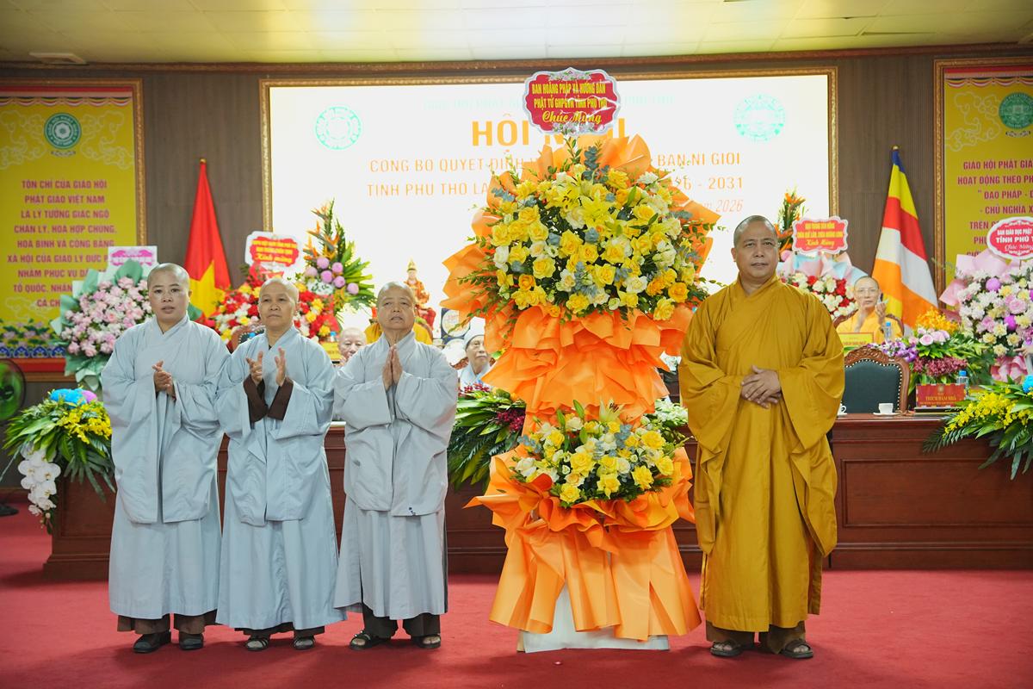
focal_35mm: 47
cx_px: 516
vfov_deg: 28.6
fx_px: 1349
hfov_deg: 41.9
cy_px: 344
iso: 4000
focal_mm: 47
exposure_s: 1/125
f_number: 3.2
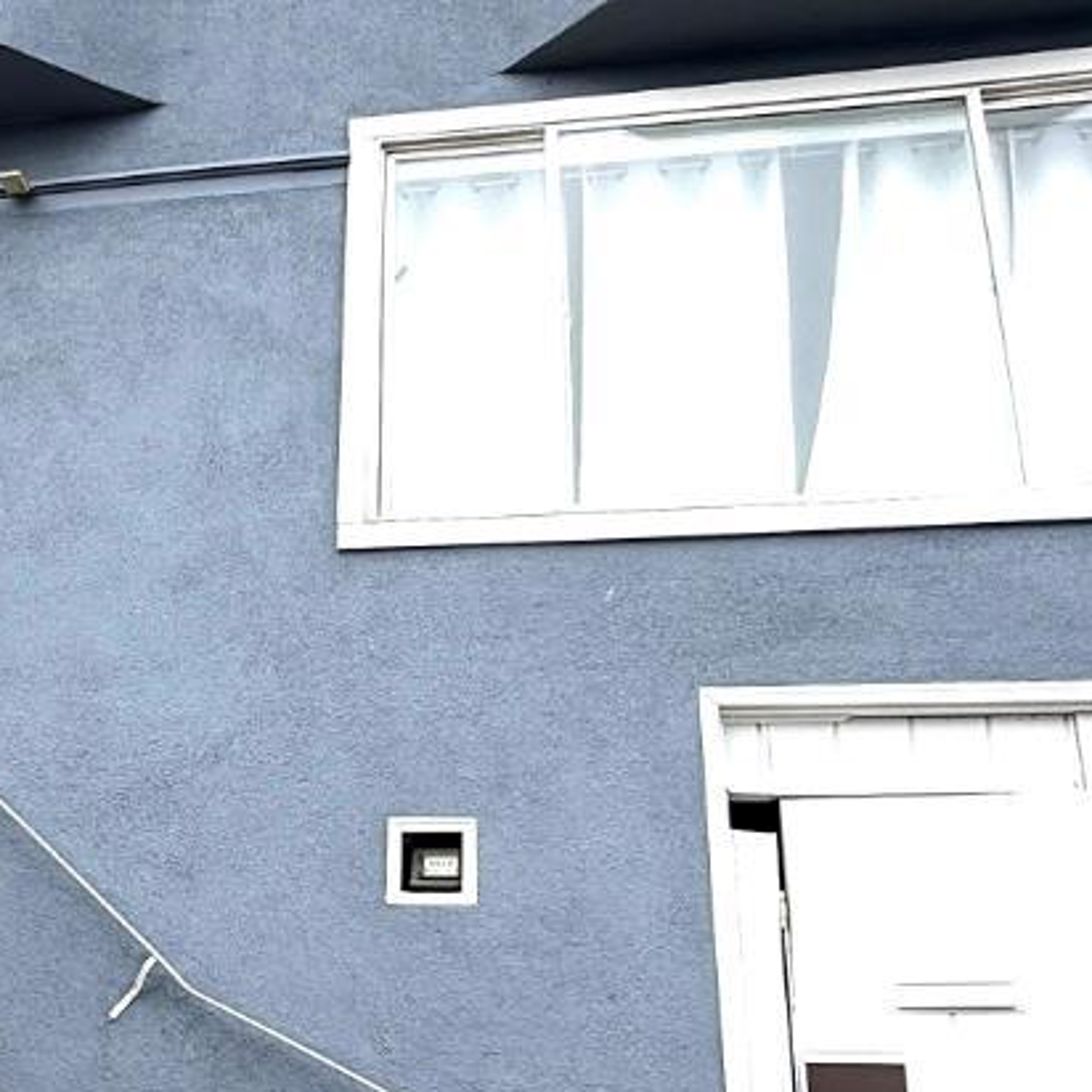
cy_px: 643
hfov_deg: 36.6
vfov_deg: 37.4
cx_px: 262
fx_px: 1606
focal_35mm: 45
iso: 50
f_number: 2.2
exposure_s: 1/613
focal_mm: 2.22
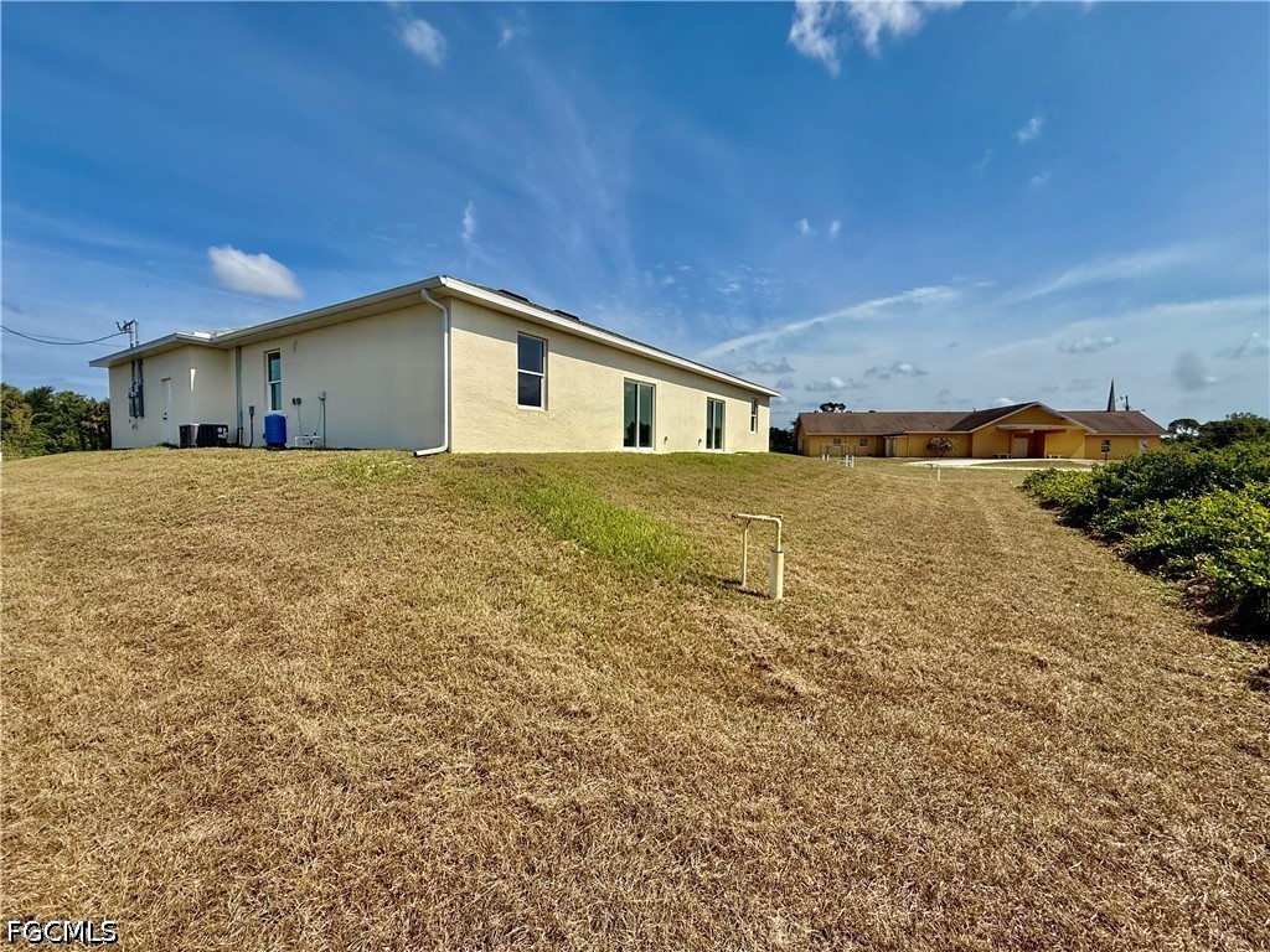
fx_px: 514
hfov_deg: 102.1
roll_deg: -1.0
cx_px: 635
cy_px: 476
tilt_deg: -3.0
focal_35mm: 14
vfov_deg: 85.7
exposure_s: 1/3460
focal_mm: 2.22
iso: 50
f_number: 2.2
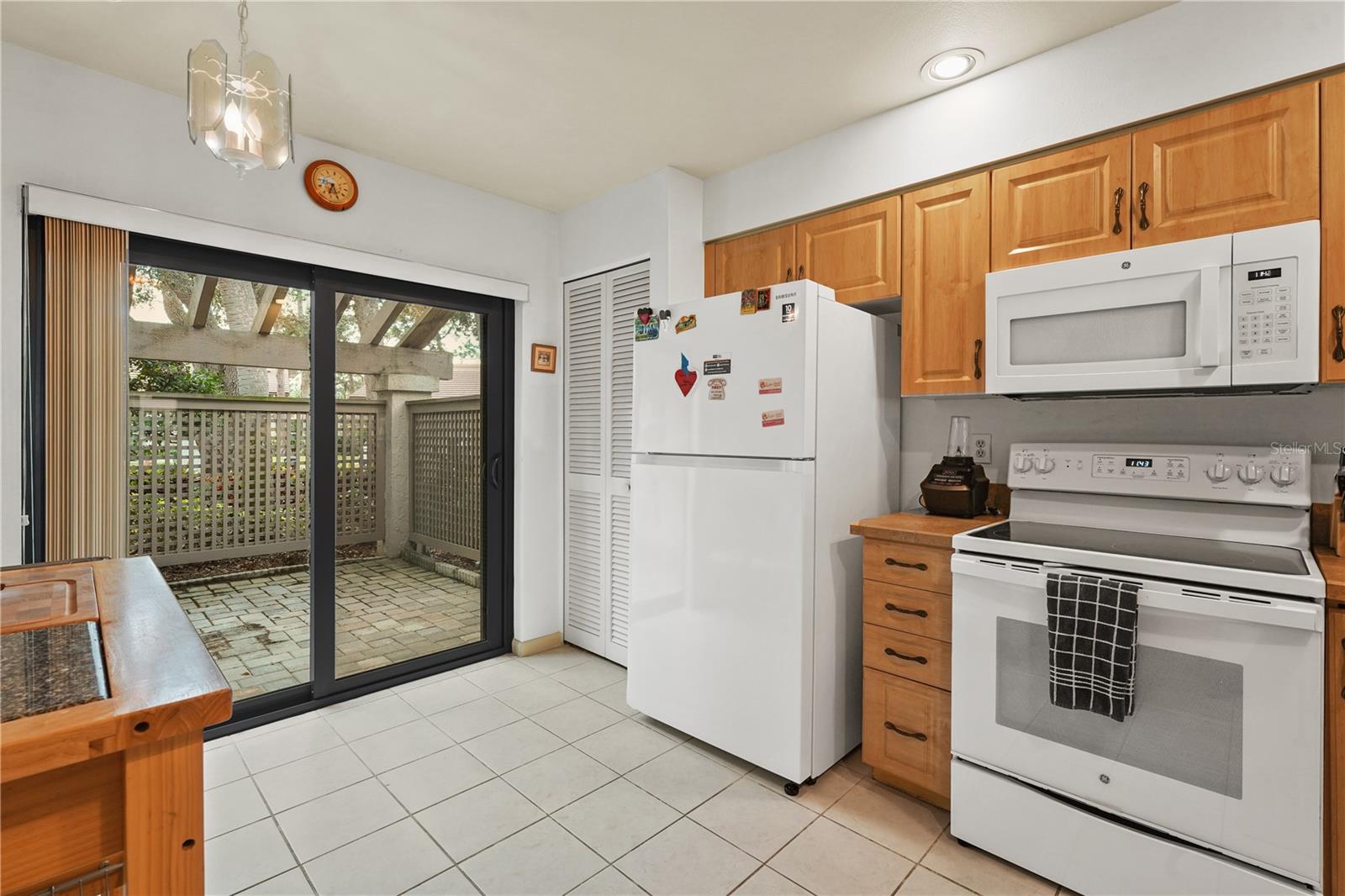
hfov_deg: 97.1
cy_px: 448
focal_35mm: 16
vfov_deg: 74.1
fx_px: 594
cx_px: 672
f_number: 9
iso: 250
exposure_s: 1/6
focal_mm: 15.9
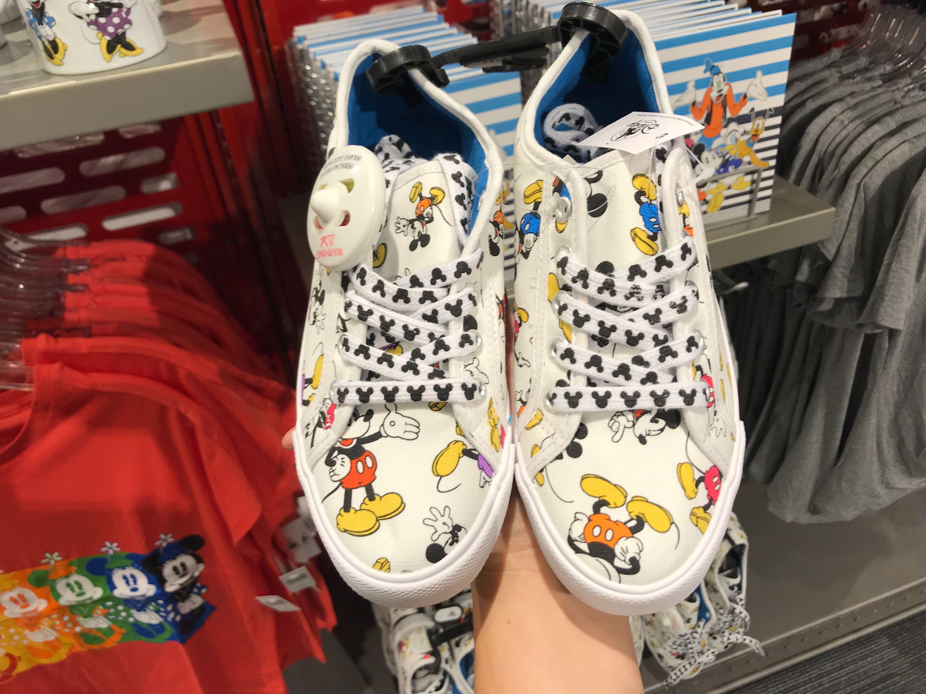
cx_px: 463
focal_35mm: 28
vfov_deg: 49.7
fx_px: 749
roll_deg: +6.8
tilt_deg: -36.4
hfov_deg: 63.4
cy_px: 347
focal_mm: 3.99
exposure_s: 1/60
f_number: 1.8
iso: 25
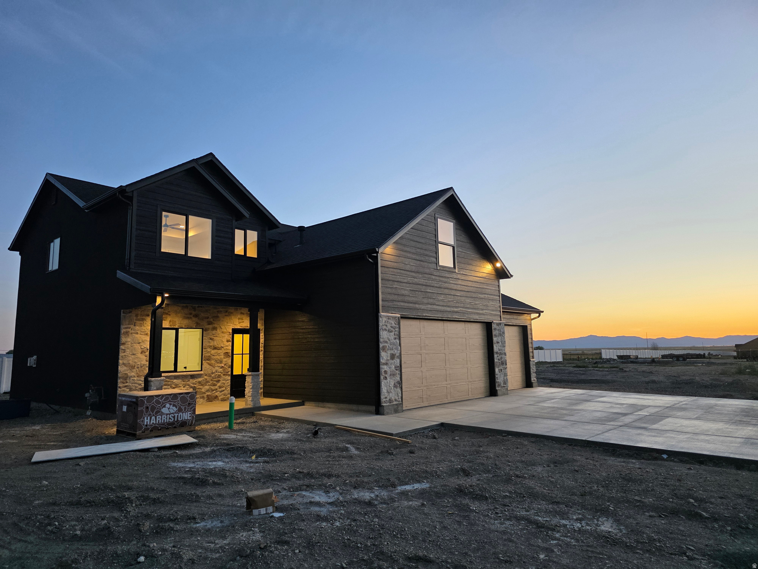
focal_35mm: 23
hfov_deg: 73.9
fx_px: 504
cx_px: 379
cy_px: 284
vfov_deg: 58.9
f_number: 1.7
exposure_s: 1/120
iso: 160
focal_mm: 6.3
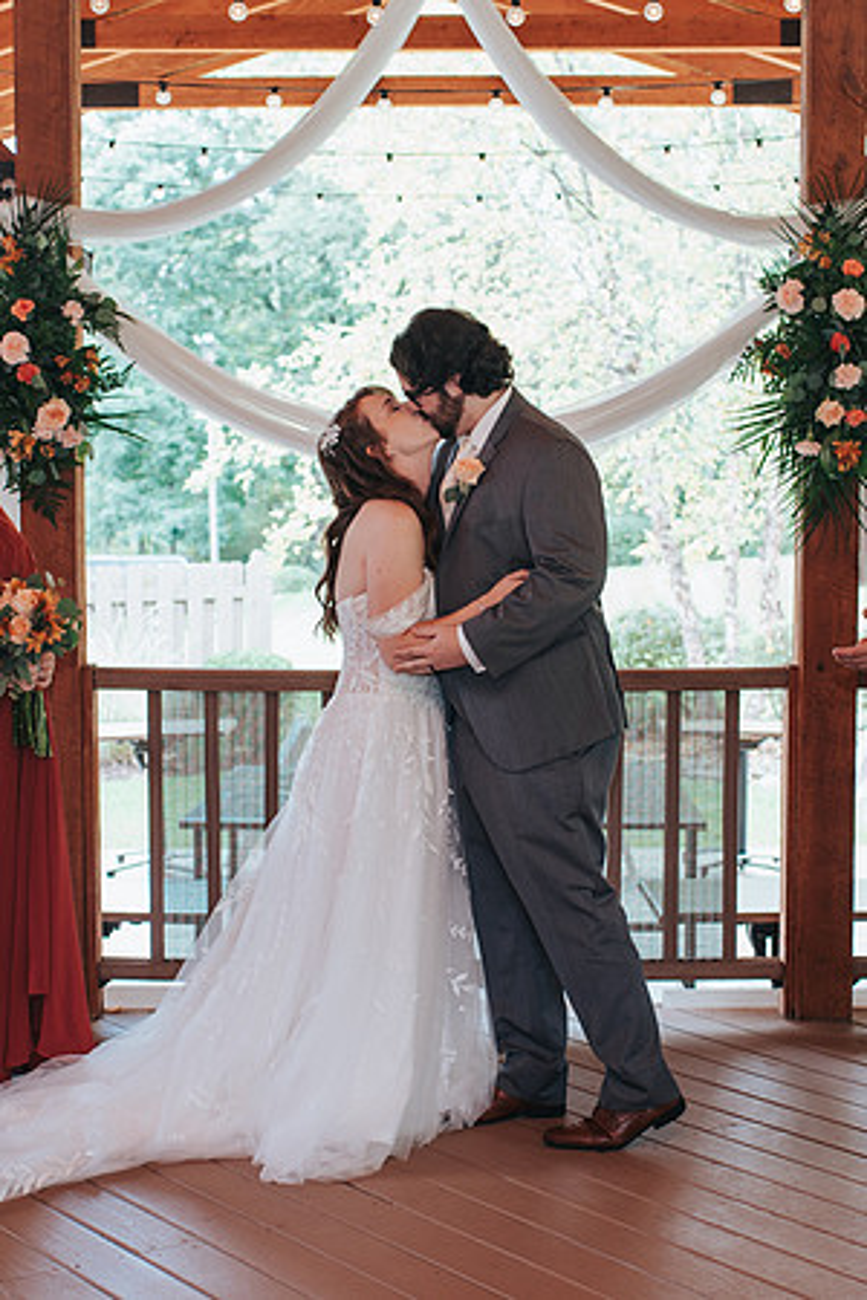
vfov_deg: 30.2
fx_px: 2405
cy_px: 723
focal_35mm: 67
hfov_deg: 20.4
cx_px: 451
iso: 250
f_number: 3.2
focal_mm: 35
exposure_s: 1/125
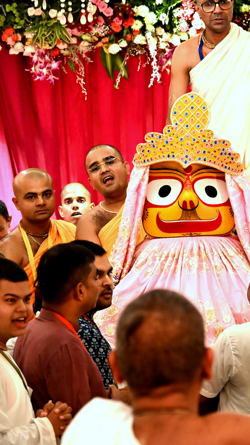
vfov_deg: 13.0
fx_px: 1957
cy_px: 222
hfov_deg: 7.3
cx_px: 145
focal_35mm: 166
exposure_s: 1/125
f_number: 6.3
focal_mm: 105
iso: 10000
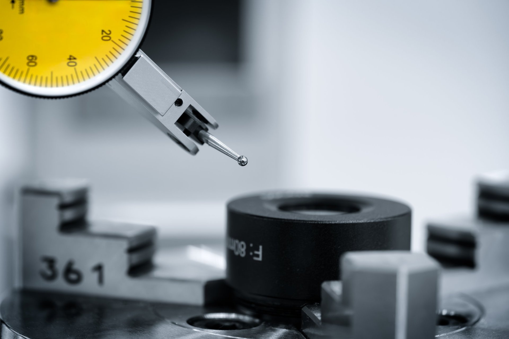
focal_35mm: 120
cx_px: 254
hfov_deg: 17.1
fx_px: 1696
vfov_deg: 11.4
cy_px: 170
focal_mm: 80
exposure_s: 1/25
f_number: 5.6
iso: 400
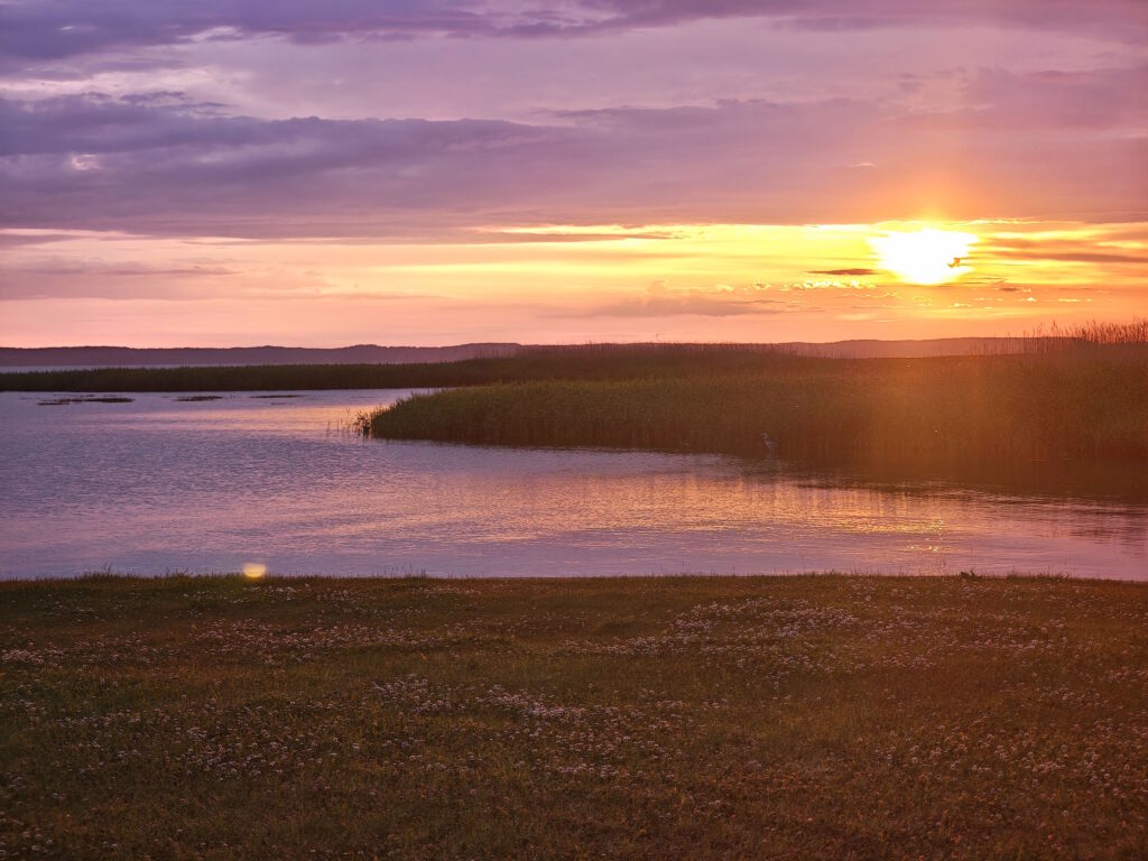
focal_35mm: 75
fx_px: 2487
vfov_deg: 19.6
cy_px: 430
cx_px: 574
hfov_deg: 26.0
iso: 50
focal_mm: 12.28
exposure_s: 1/520
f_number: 1.8
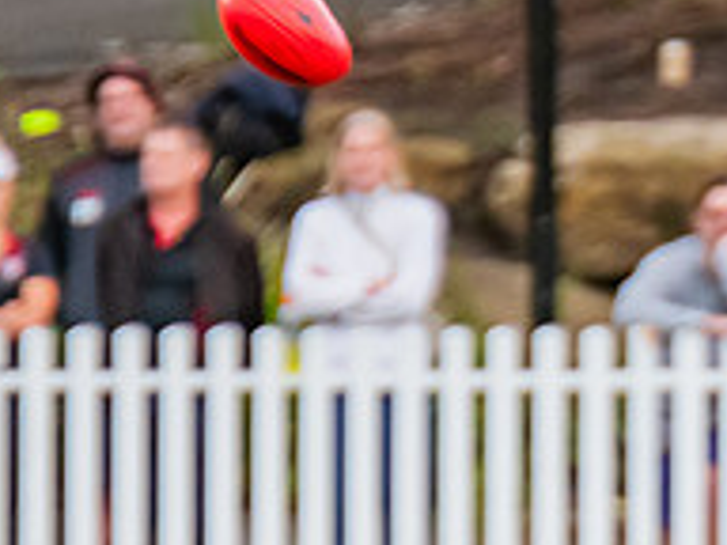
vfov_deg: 0.7
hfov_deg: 0.9
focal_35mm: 2249
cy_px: 638
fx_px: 47233
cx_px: 1459
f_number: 4
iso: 1100
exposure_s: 1/800
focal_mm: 420
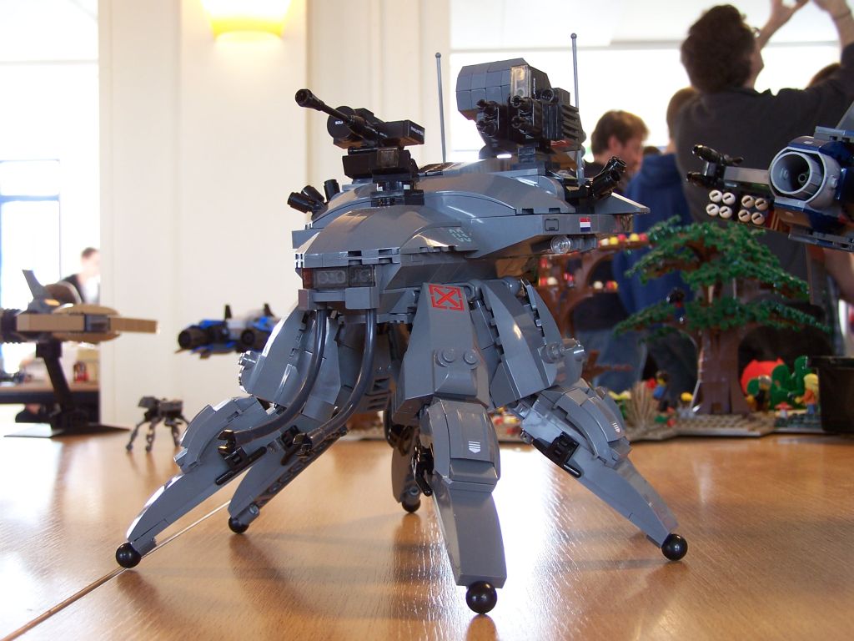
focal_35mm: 48
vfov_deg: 30.3
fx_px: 1184
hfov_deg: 39.7
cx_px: 427
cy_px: 320
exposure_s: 1/8
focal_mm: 8
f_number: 3
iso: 80
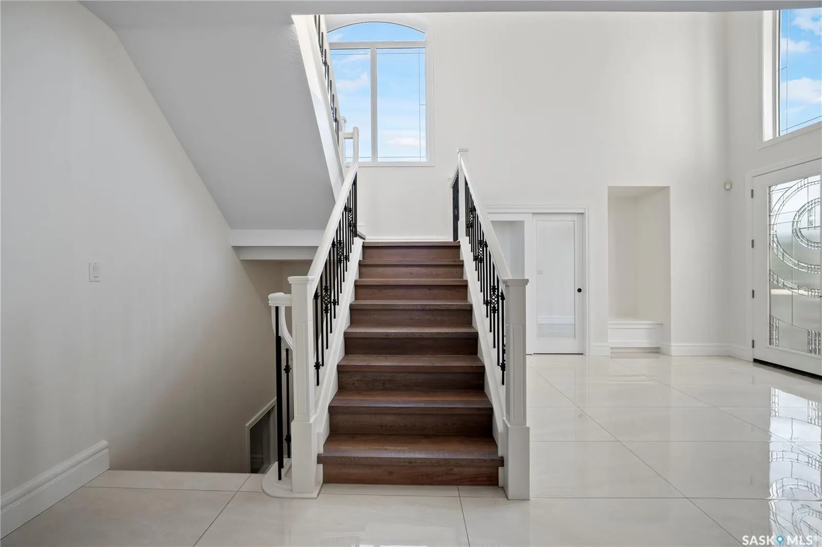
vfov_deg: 83.2
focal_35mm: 14
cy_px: 274
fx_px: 308
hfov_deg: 106.3
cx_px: 411
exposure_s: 1/10
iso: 320
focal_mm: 9
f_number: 9
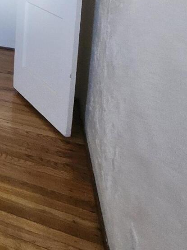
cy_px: -50
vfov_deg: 33.1
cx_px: -123
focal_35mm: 47
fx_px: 338
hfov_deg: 22.5
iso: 400
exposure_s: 1/30
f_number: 2.2
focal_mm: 1.74
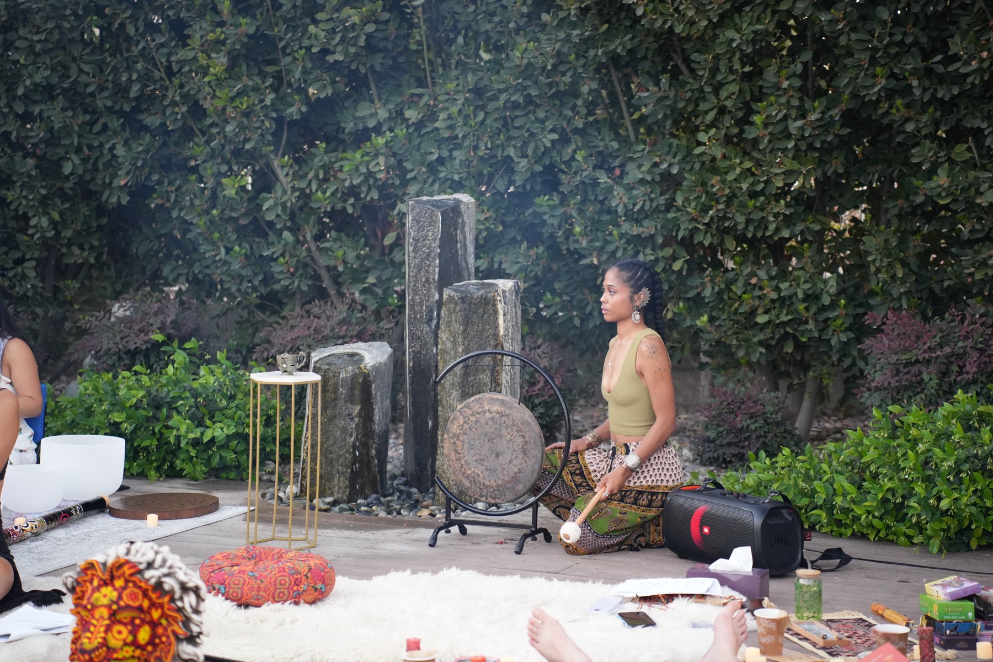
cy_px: 331
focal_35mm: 75
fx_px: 2069
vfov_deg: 18.2
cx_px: 496
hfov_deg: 27.0
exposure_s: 1/125
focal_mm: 75
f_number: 2.8
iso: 2500
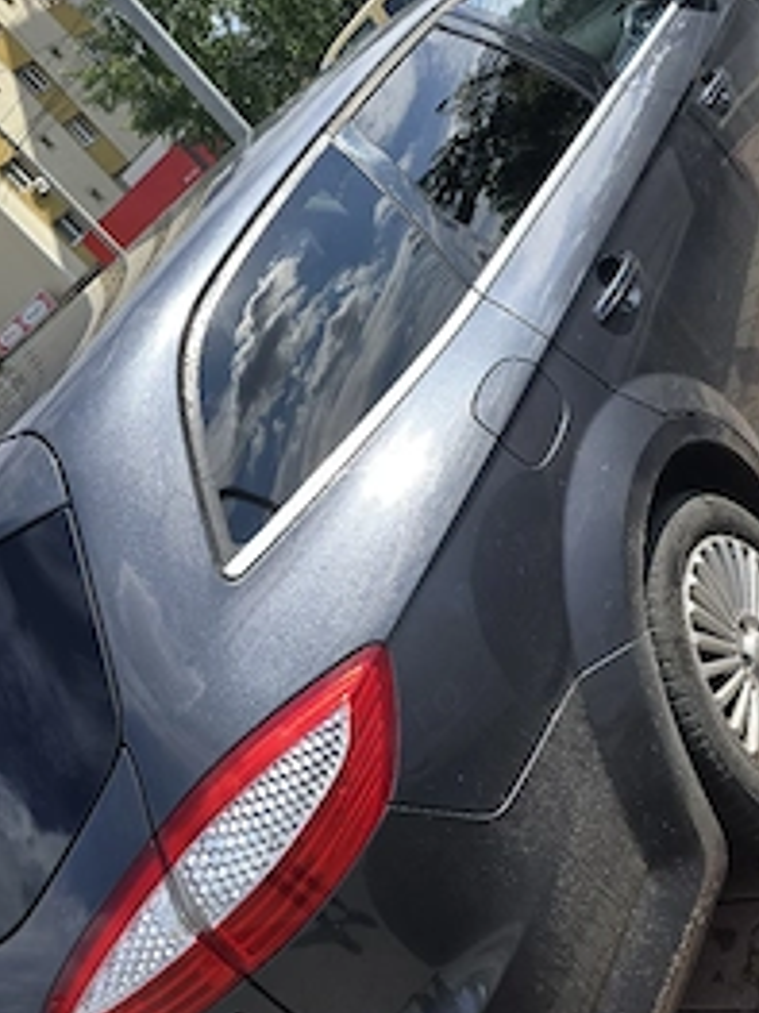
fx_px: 1024
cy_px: 516
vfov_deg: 52.6
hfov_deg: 40.6
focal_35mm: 35
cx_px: 416
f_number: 1.7
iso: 12
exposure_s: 1/714
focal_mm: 6.3
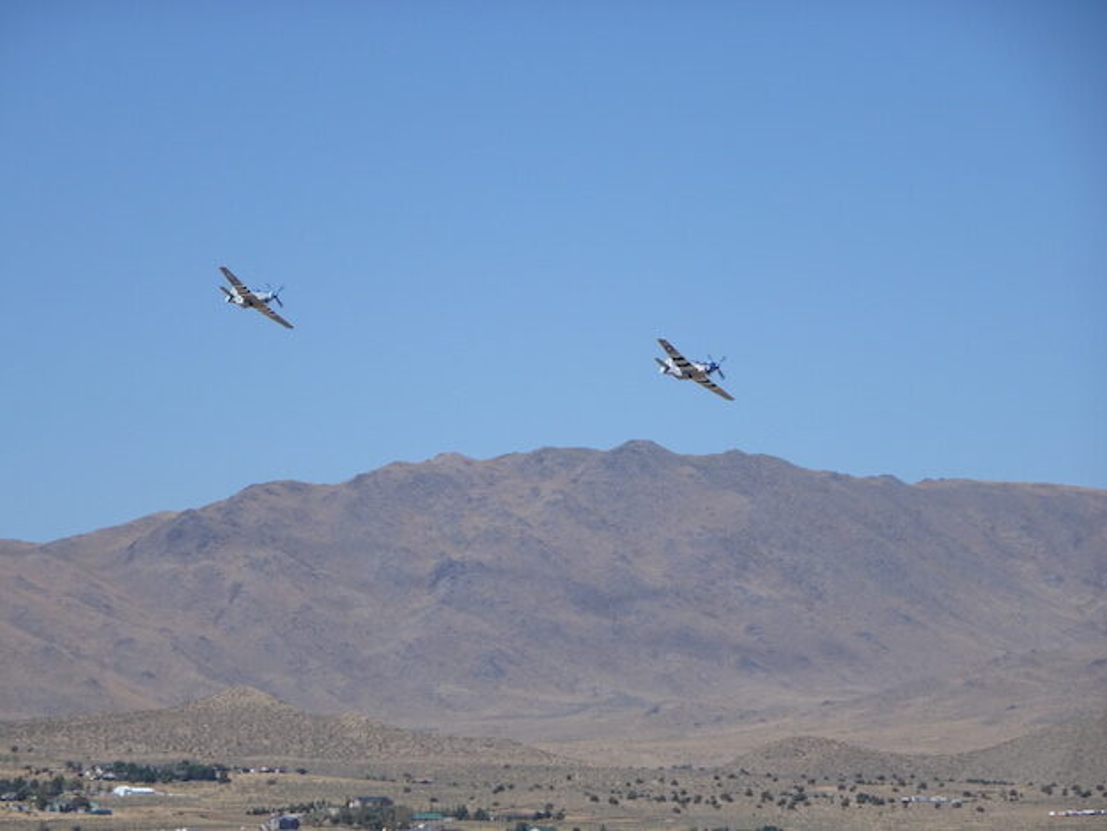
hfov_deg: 9.6
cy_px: 416
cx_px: 554
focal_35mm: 206
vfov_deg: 7.2
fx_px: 6589
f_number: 6.3
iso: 80
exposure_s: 1/500
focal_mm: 35.17
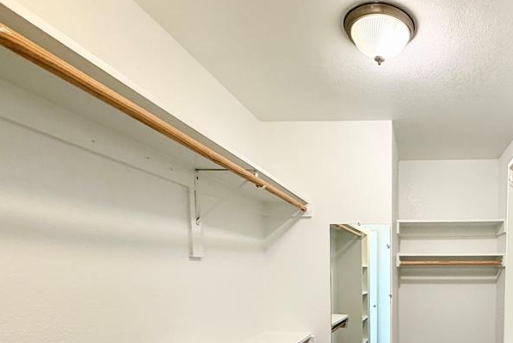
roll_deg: -1.7
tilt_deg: -1.3
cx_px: 415
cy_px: 300
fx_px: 356
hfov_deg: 64.7
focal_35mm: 25
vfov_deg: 46.9
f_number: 2.2
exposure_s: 1/60
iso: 200
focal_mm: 2.22
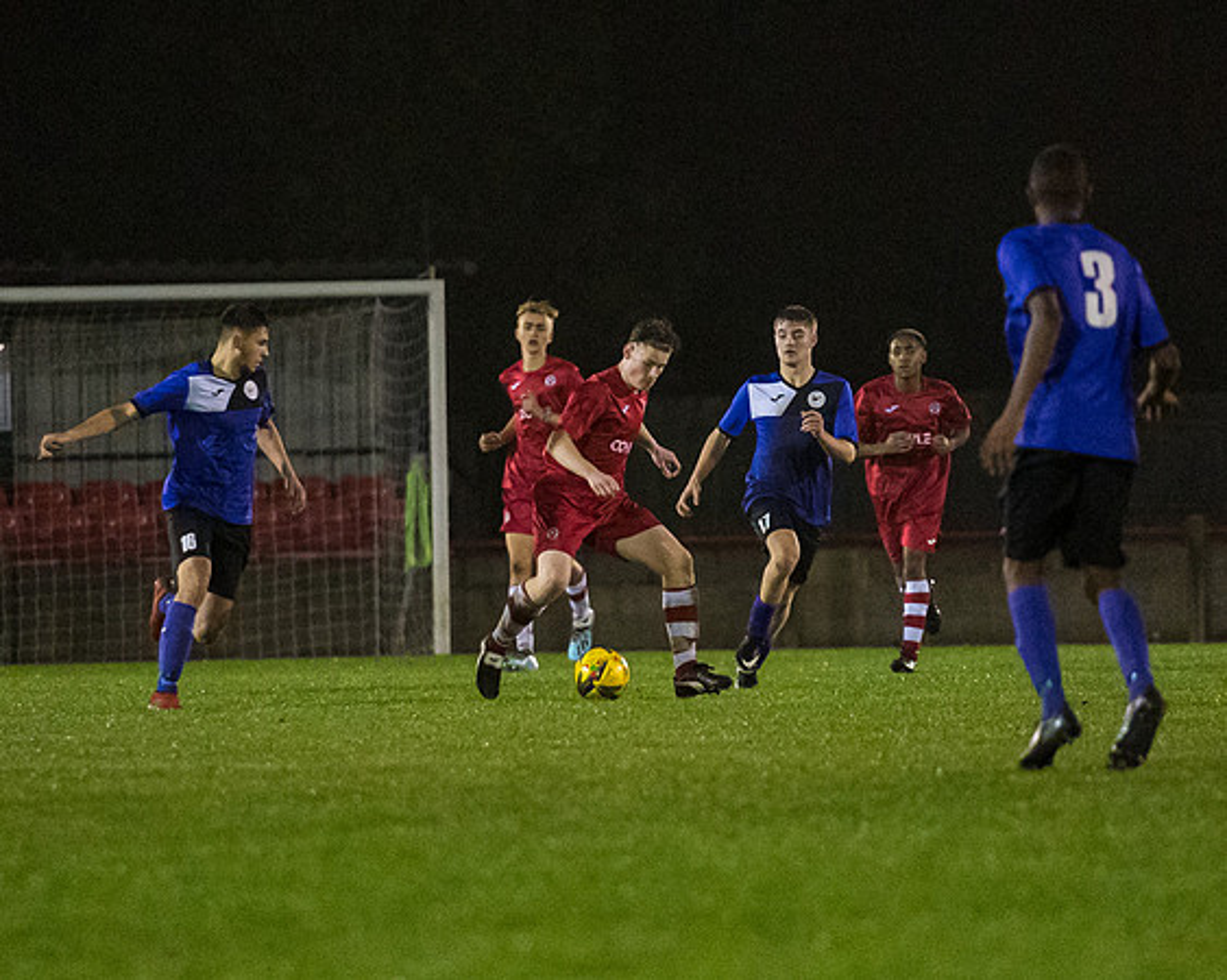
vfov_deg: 3.5
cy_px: 490
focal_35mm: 443
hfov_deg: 4.4
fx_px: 16090
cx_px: 596
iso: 6400
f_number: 2.8
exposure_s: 1/1250
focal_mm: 200
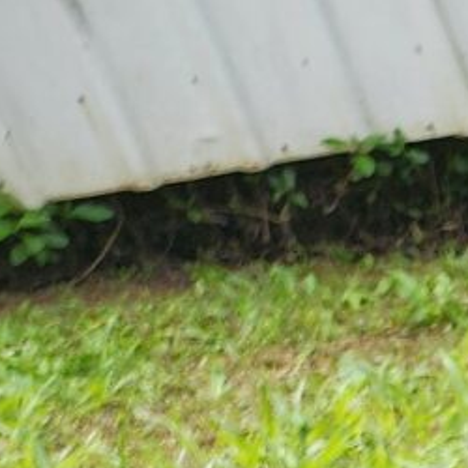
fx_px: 3182
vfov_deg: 7.5
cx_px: 2336
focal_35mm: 208
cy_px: 1344
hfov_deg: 5.9
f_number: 1.8
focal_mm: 6.4
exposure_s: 1/180
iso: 16
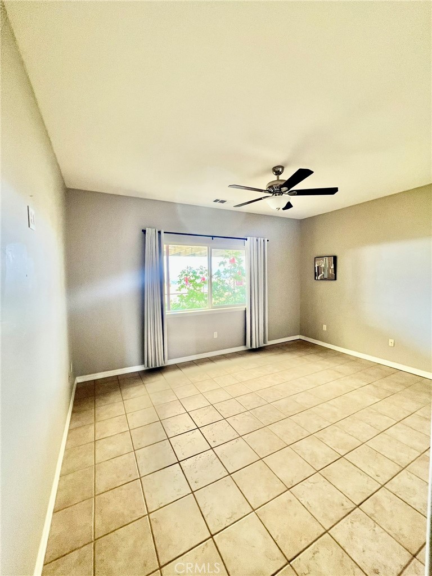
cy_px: 288
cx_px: 216
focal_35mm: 13
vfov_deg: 106.2
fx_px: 216
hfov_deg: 89.9
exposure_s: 1/120
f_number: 1.8
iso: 250
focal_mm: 1.57
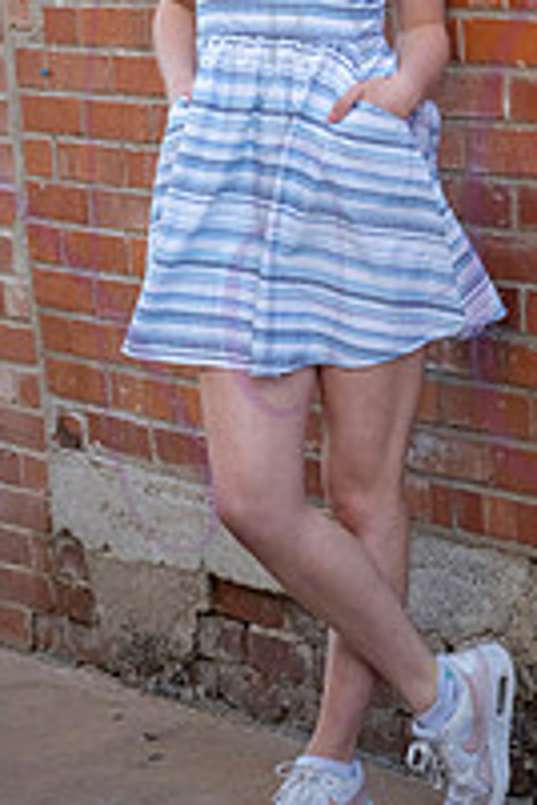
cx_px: 385
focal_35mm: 179
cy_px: 28
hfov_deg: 7.7
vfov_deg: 11.4
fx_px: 4005
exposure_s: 1/500
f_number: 5
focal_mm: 80
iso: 800
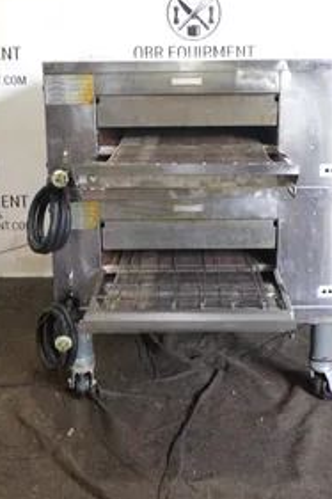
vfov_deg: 41.3
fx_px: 651
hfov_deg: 28.6
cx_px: 187
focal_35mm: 47
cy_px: 158
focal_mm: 12.25
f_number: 3.5
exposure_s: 1/5
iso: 64
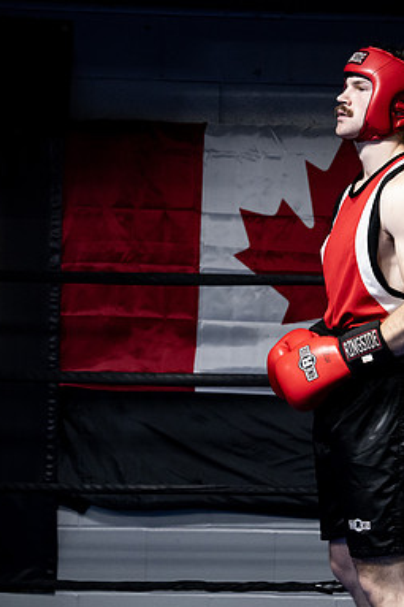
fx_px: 1786
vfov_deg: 19.3
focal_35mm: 106
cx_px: 436
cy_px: 305
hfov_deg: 12.7
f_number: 2.8
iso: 10000
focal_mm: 70
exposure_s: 1/1000
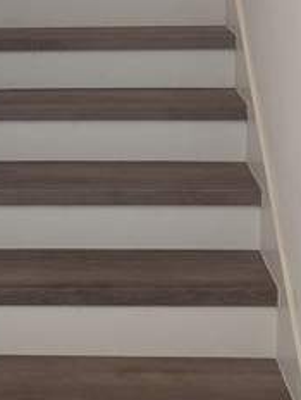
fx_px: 762
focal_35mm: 66
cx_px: 86
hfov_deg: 22.2
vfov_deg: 27.8
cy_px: 11
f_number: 1.68
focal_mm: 6.9
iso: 93
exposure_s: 1/40
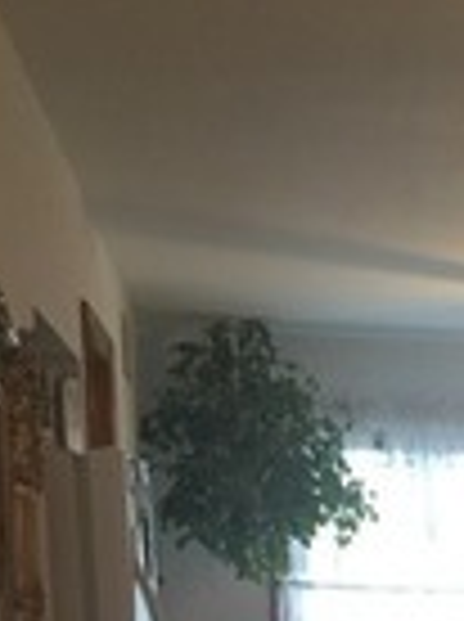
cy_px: 878
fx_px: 1811
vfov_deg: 17.8
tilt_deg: -9.1
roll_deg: +0.5
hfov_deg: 13.7
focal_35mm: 101
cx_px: 716
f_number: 2.2
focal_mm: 4.15
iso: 50
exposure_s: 1/15
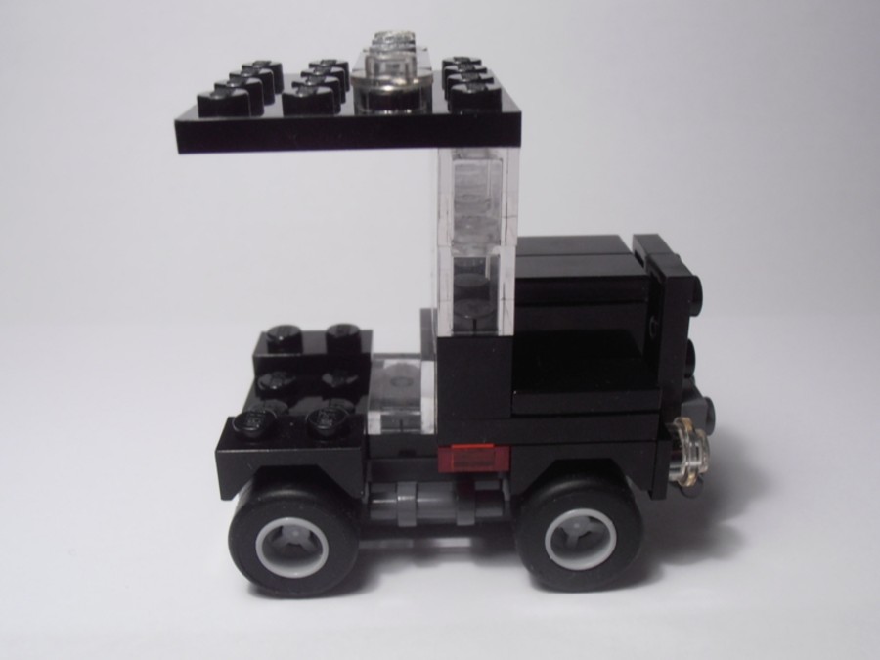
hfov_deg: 50.1
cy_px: 330
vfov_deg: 38.7
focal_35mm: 37
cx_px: 440
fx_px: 941
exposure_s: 1/50
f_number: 3.9
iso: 80
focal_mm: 6.61
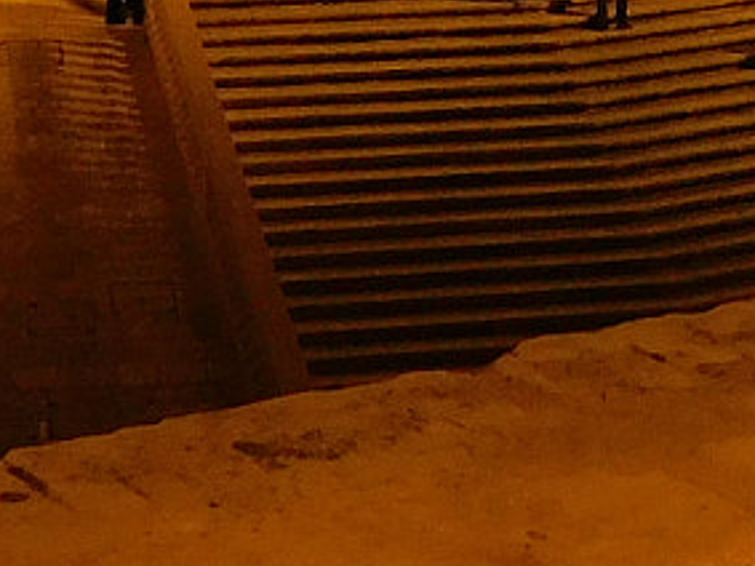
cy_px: -579
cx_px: 443
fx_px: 2834
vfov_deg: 10.4
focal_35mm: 130
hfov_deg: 15.2
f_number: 3
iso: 400
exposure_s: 1/10
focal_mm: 4
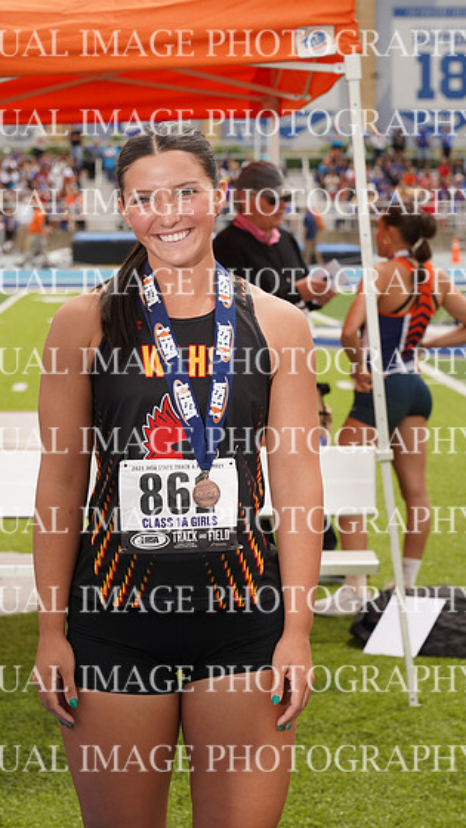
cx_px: 196
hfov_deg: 10.6
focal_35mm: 114
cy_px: 401
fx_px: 2504
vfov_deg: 18.8
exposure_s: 1/200
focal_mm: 105
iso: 100
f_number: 8
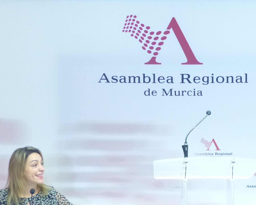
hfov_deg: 13.4
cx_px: 179
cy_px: 178
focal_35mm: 144
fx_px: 1091
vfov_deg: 10.7
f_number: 2.8
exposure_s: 1/80
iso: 800
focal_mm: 12.5
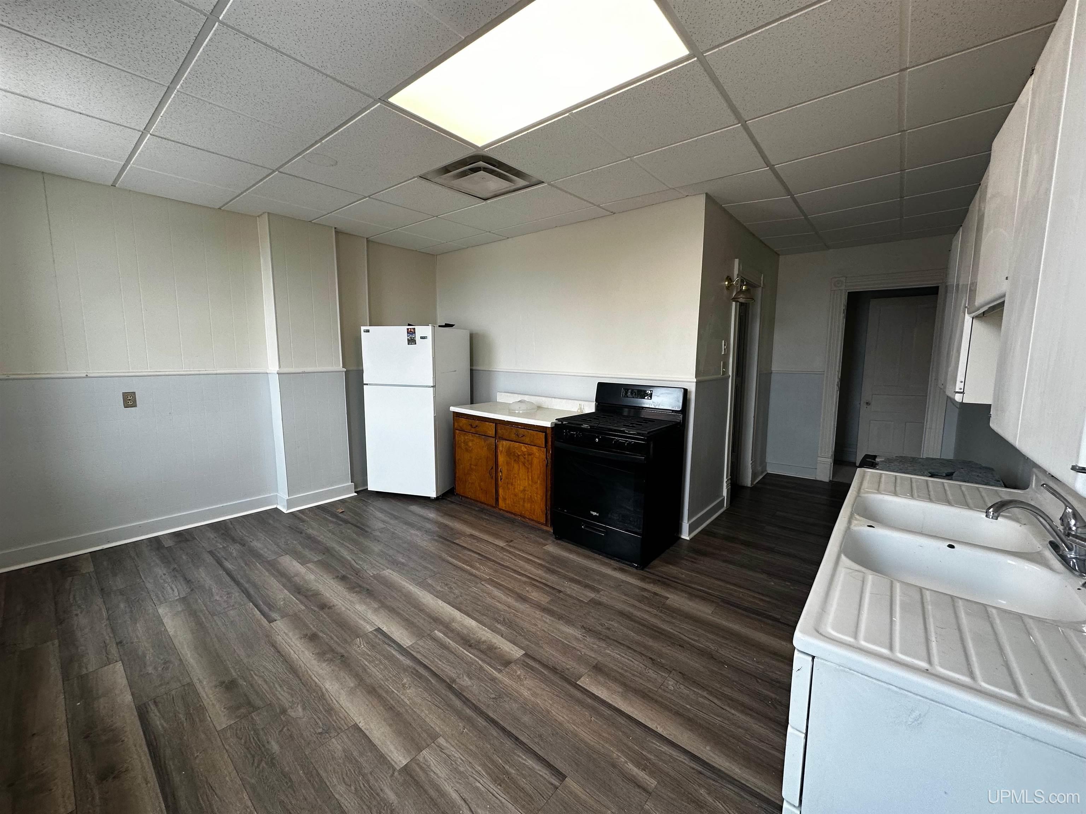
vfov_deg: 85.7
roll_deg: -0.3
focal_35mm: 14
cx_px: 543
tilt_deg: -7.2
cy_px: 407
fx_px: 439
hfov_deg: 102.1
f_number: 2.2
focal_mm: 2.22
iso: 80
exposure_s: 1/120
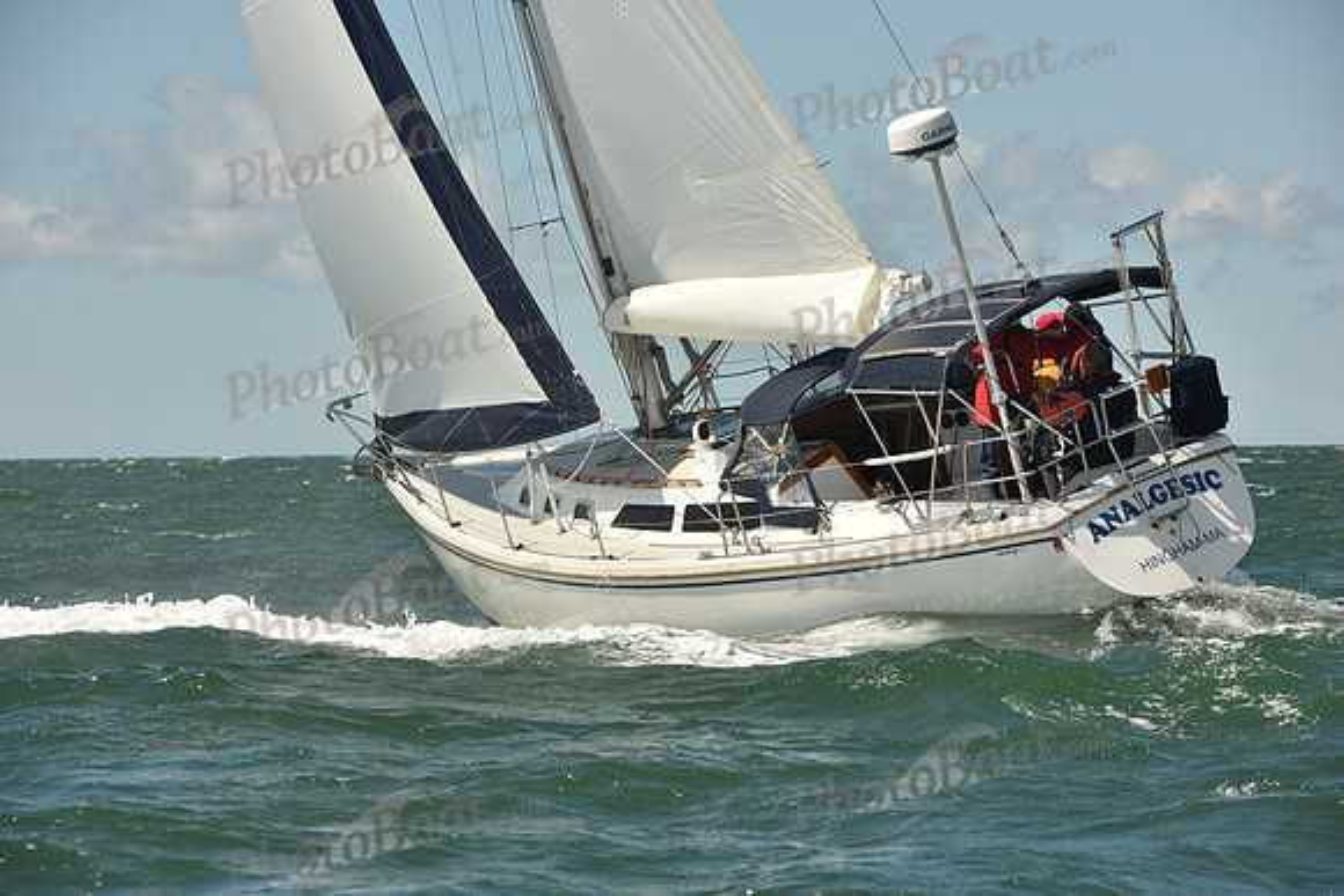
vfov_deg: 6.9
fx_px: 7468
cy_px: 448
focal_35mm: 200
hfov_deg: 10.3
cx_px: 672
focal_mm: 200
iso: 320
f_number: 13
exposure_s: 1/800
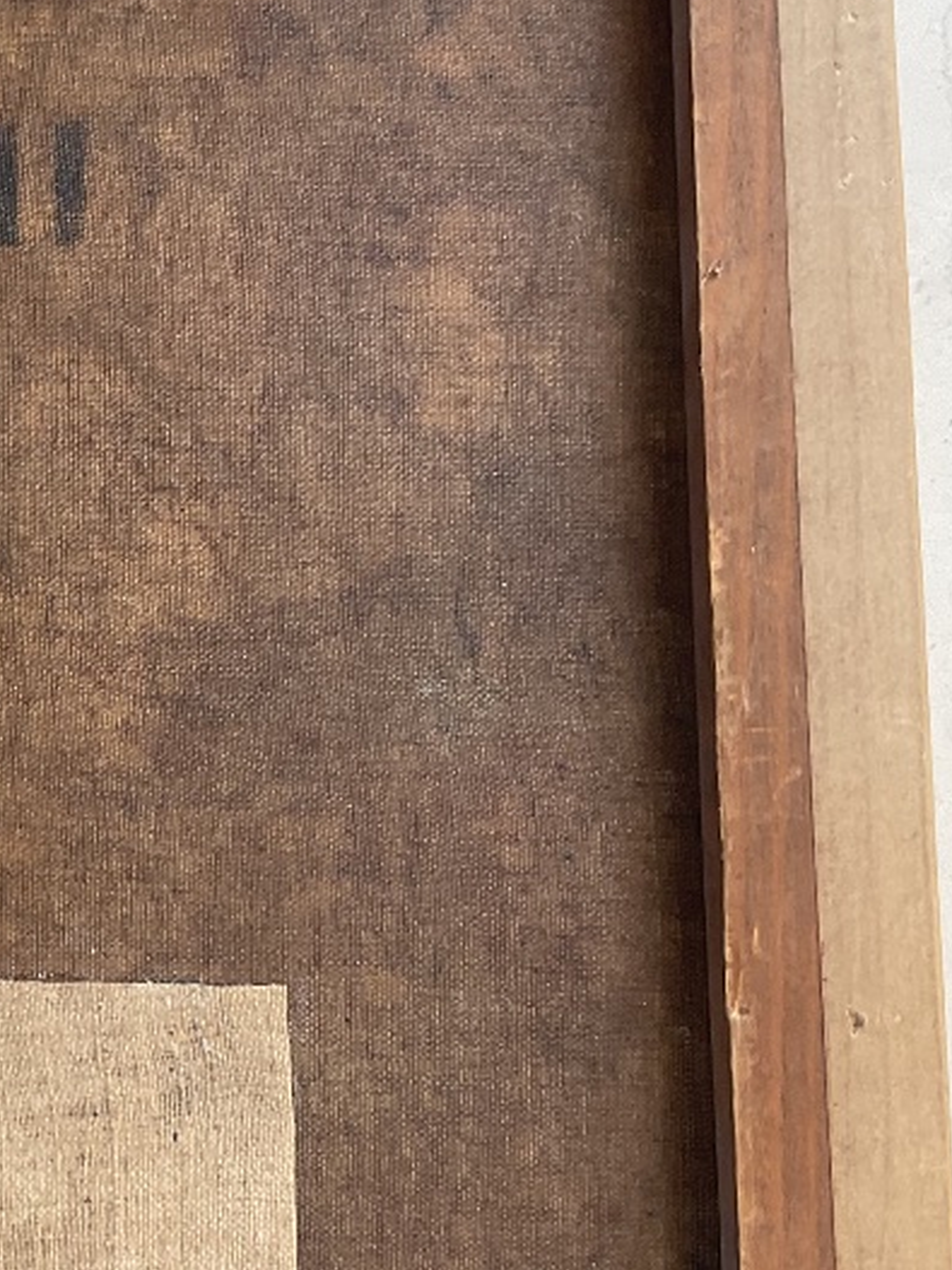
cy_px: 752
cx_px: -65
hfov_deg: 21.2
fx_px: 2421
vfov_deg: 29.3
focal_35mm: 66
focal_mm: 3
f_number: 1.8
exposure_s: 1/60
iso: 50
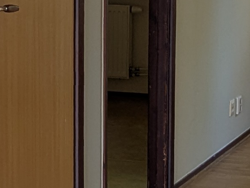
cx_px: 9
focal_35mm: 166
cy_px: 45
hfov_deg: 11.8
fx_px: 1200
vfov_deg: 8.9
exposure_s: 1/78.5
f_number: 1.85
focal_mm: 6.81
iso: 123
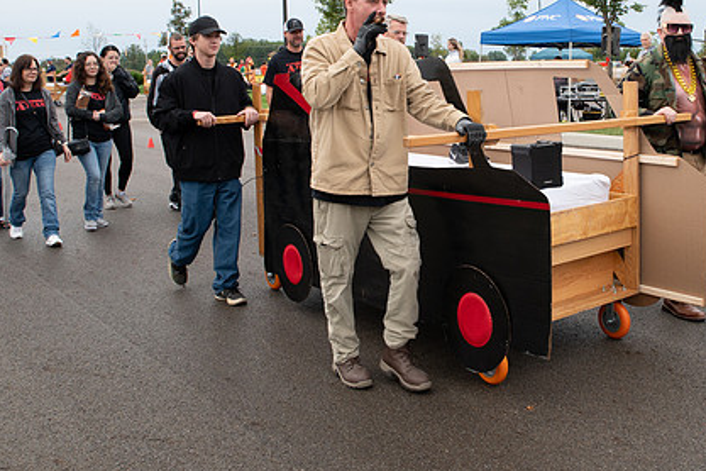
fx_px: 804
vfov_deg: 32.3
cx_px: 461
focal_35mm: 41
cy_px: 152
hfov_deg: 46.8
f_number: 10
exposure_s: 1/200
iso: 640
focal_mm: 24
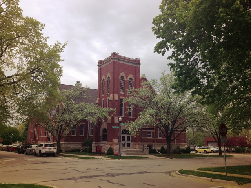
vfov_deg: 40.7
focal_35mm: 35
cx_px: 126
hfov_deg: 52.6
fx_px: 254
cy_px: 94
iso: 50
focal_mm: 4.28
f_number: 2.4
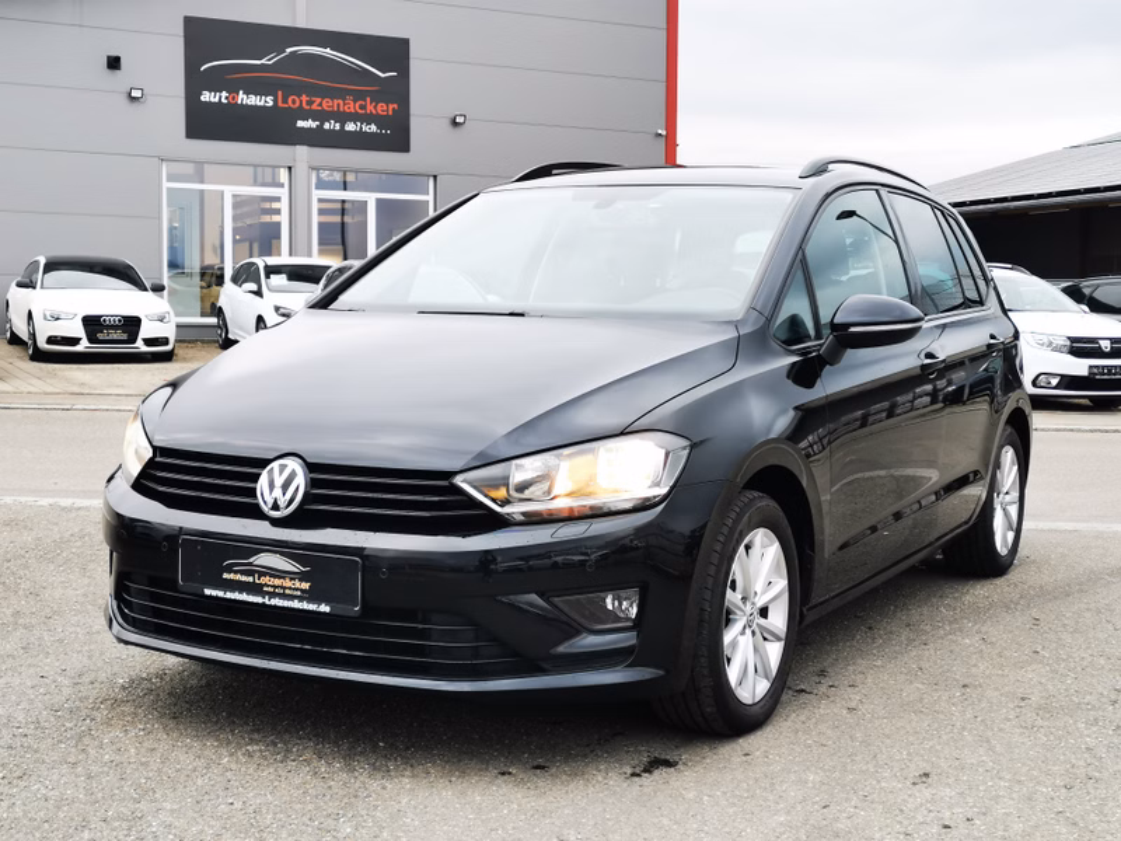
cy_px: 420
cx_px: 560
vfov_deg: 29.7
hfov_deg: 38.9
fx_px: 1587
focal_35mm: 49
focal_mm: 5.58
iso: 160
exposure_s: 1/100
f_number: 1.8
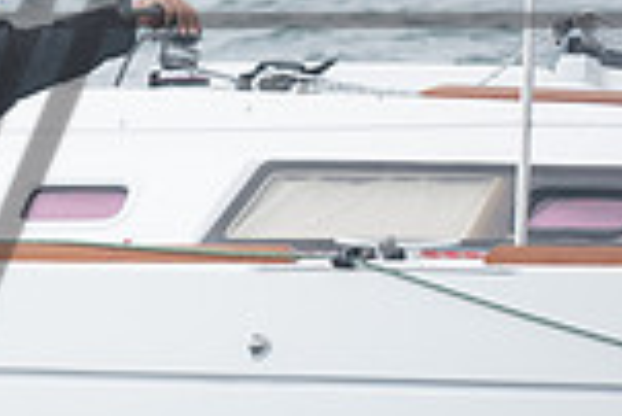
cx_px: -445
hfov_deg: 4.2
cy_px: 117
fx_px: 8457
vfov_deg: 2.8
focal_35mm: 489
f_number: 5.6
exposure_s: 1/640
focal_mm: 85
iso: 400
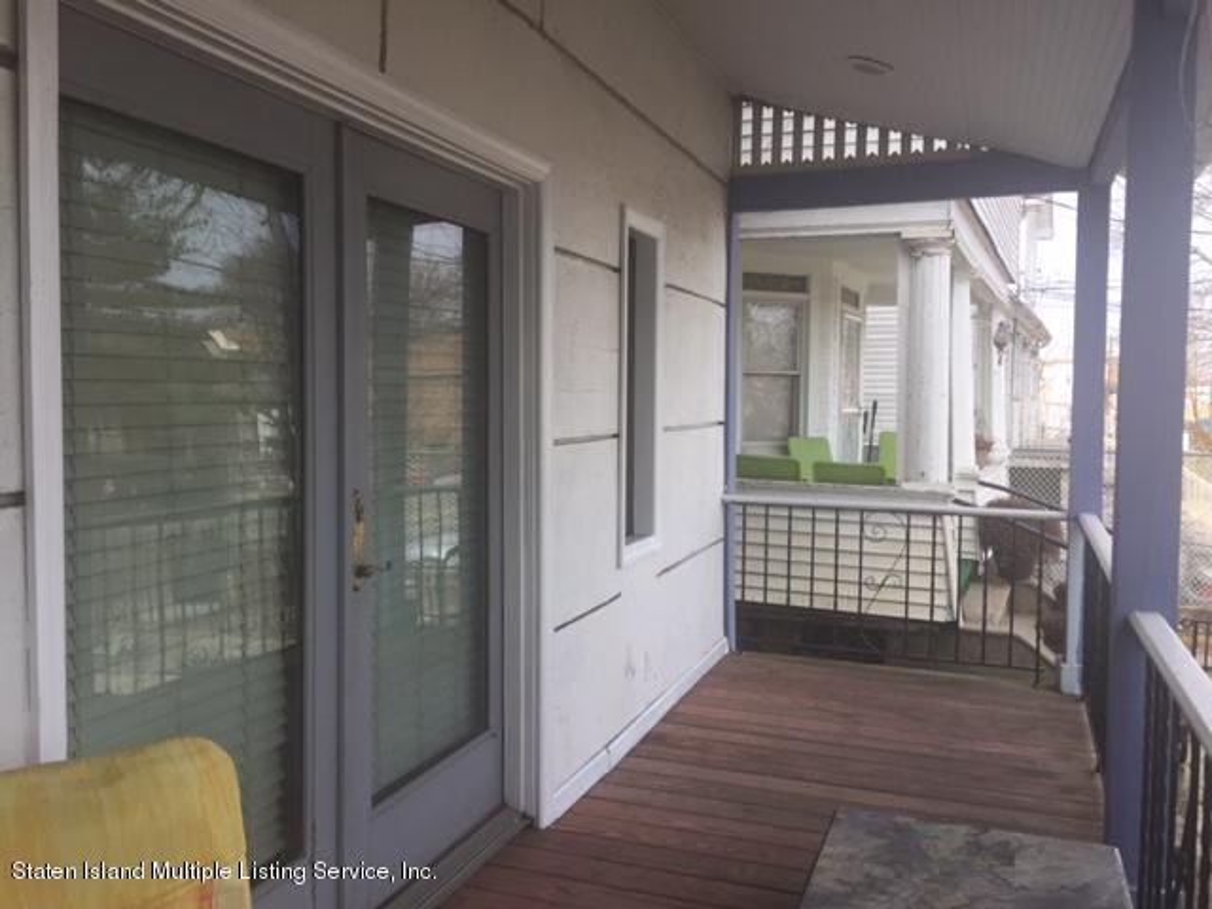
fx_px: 1015
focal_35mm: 29
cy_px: 454
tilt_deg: -3.2
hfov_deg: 61.7
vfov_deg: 48.2
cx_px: 606
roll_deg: -1.6
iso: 32
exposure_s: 1/534
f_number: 2.2
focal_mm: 4.15
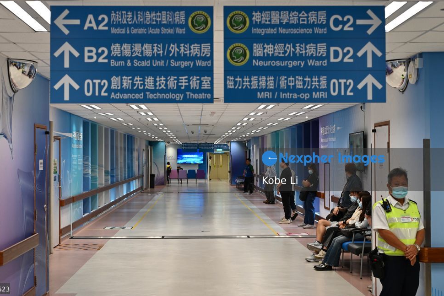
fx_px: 703
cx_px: 217
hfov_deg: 35.0
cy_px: 143
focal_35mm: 57
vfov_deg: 23.8
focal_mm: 54
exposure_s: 1/160
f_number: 5
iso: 1250
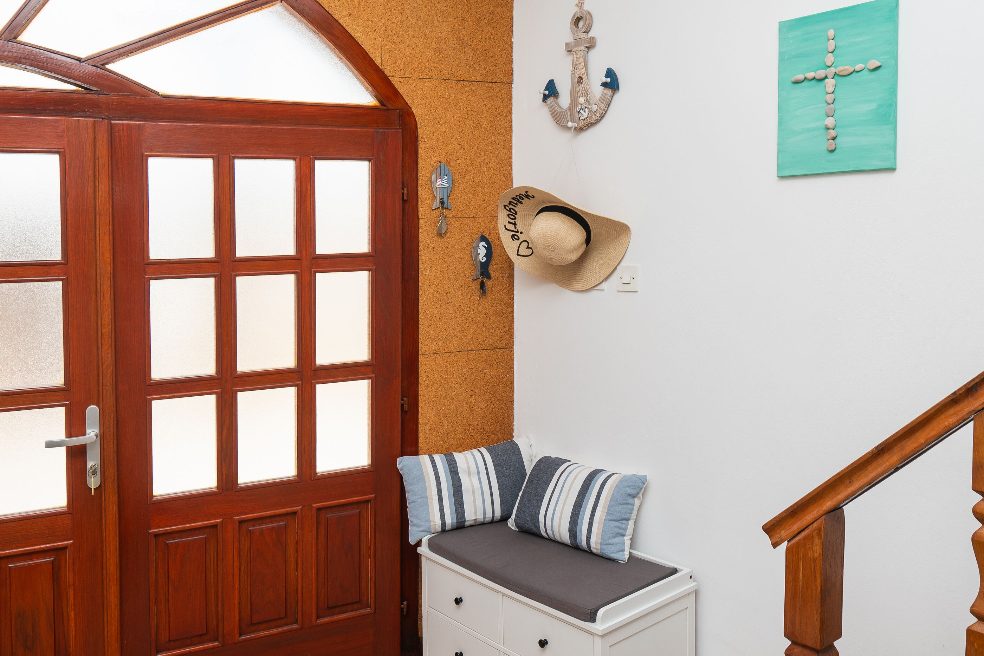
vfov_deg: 43.6
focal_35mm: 30
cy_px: 328
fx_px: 820
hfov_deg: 61.9
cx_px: 492
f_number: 8
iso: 200
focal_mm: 20
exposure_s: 1/80
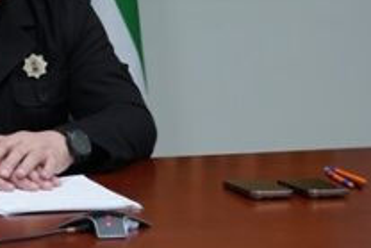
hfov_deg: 8.4
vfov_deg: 5.7
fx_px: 2496
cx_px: -27
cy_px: -5
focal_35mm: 242
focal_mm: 70
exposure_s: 1/50
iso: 800
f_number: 4
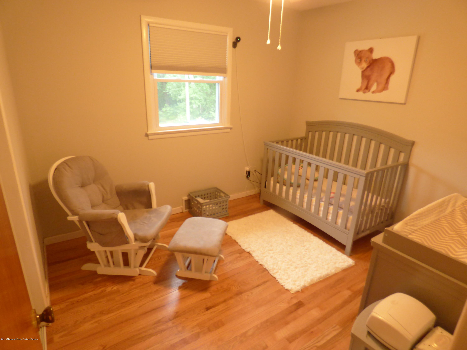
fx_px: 270
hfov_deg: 81.7
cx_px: 234
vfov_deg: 66.0
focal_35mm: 20
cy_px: 175
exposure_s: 1/8
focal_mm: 3.58
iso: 250
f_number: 2.8
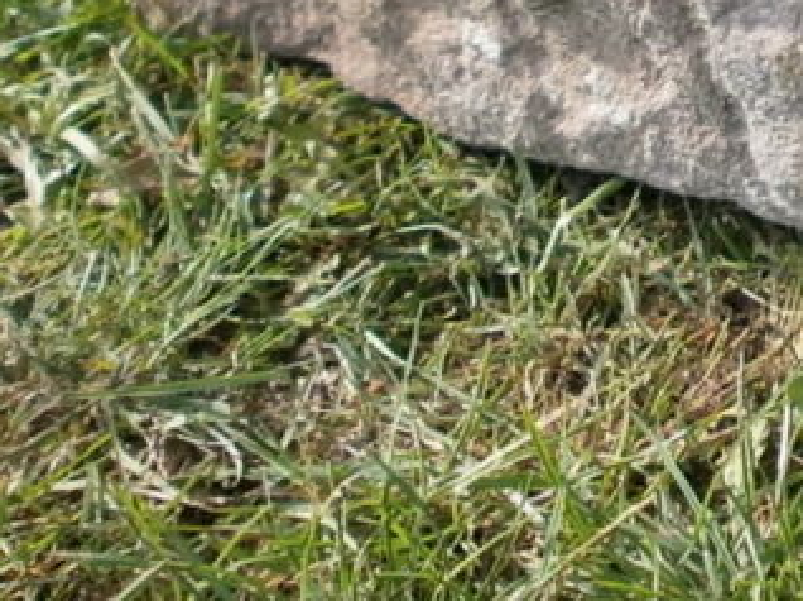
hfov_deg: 21.4
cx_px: 886
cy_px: -167
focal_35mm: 87
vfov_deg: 16.1
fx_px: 2017
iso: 100
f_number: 2.9
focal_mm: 4.8
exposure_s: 1/400
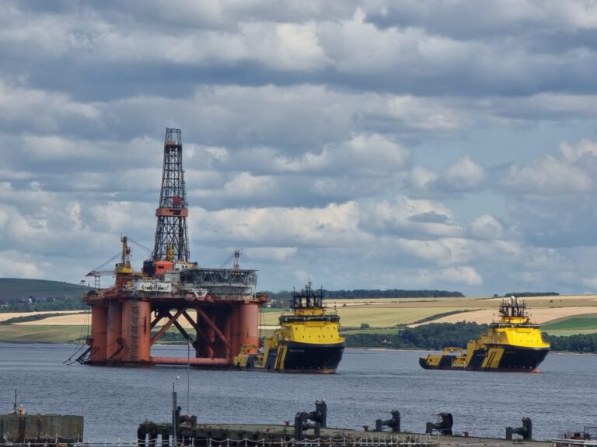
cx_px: 298
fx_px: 4139
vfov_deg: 6.2
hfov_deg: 8.2
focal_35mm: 240
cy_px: 224
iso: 50
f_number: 4.9
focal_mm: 30.6
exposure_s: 1/519
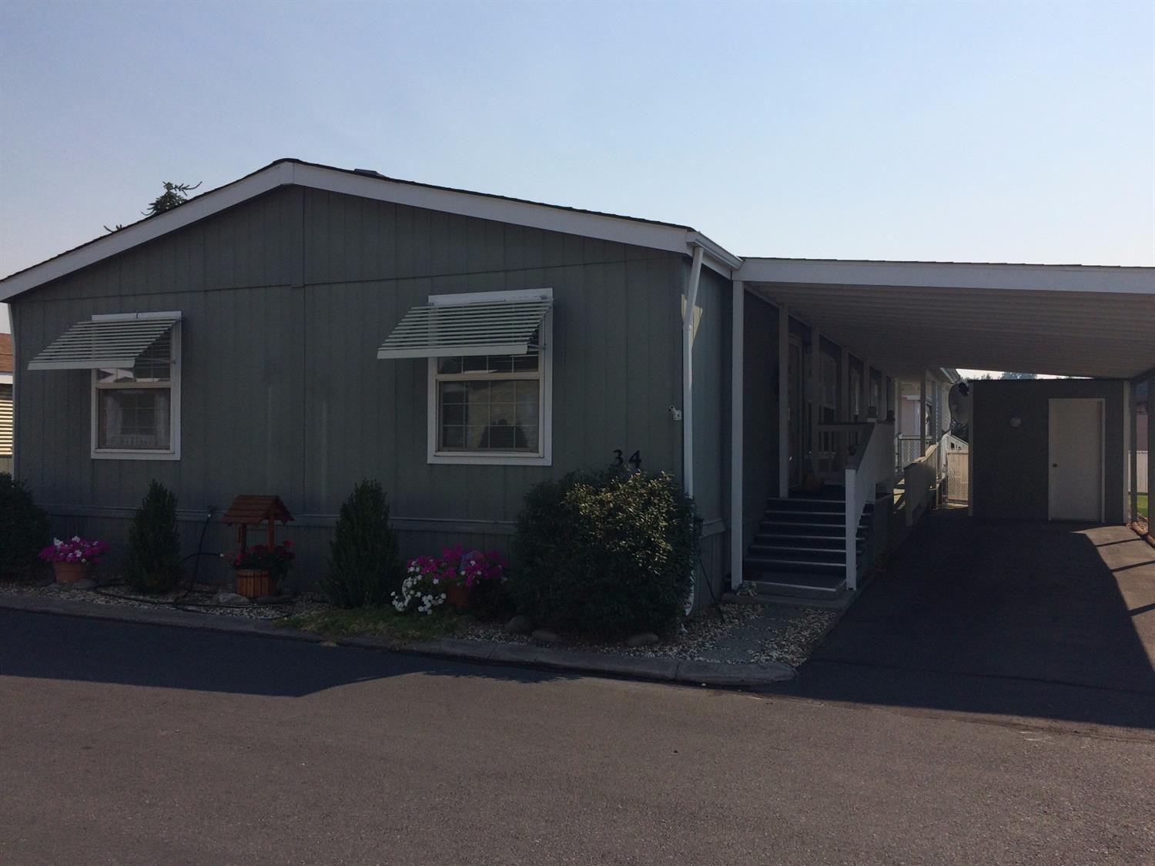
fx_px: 967
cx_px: 578
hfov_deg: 61.7
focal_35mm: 29
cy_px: 433
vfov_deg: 48.2
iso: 40
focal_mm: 4.15
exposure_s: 1/4115
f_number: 2.2
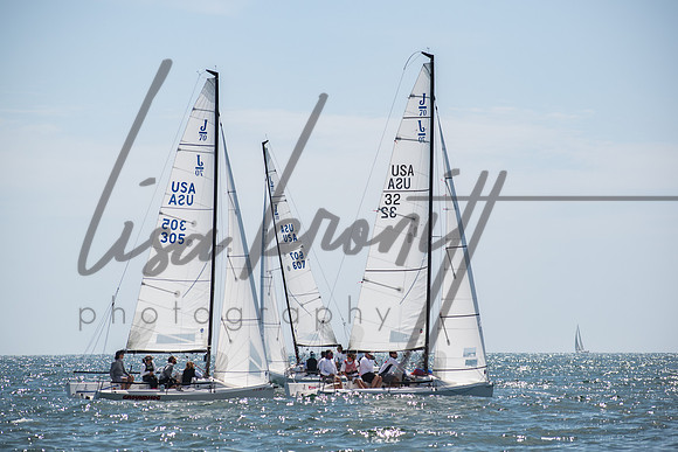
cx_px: 339
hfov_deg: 10.6
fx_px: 3671
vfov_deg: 7.1
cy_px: 226
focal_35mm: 195
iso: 200
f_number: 6.3
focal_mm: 122
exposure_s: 1/1000
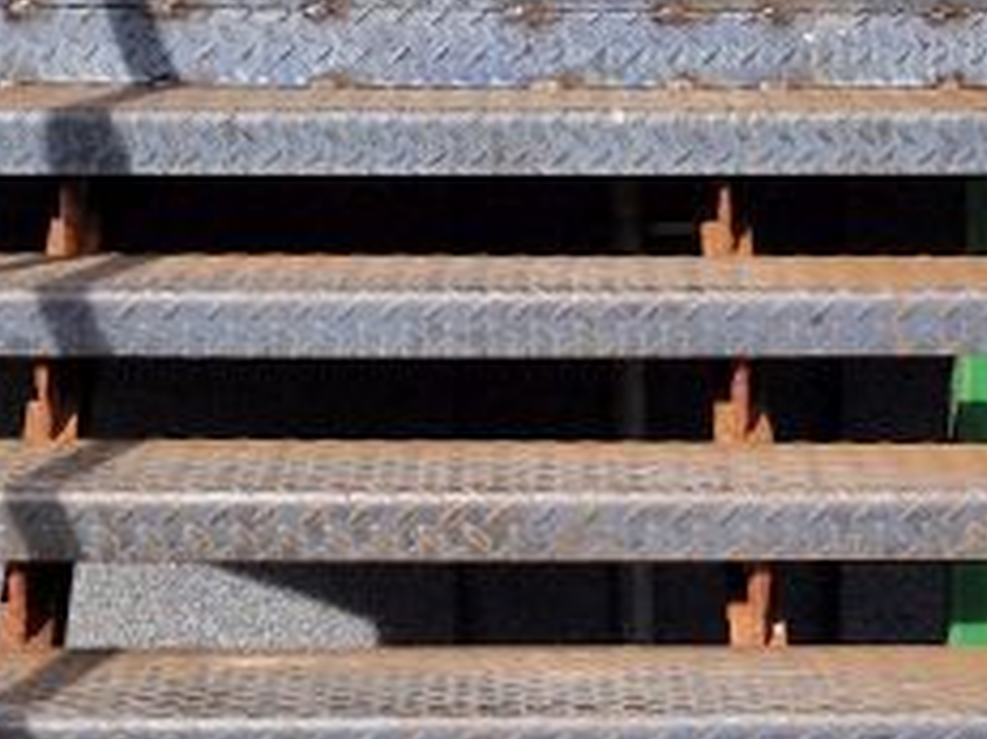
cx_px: 737
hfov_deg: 14.8
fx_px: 3790
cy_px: 773
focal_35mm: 133
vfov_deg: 11.0
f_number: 1.8
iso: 50
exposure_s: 1/1184
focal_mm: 5.4
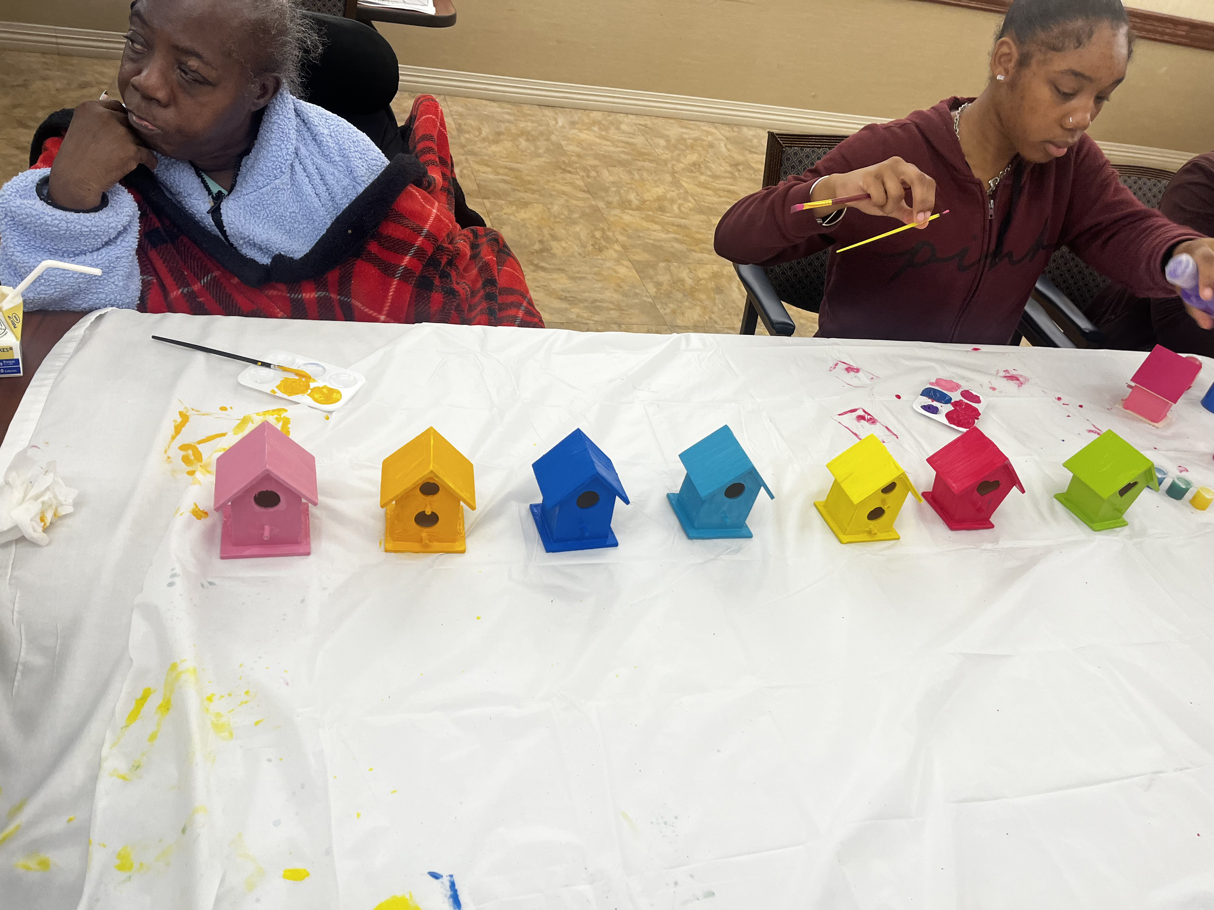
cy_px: 455
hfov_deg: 67.3
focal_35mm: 26
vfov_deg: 53.1
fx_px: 912
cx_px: 607
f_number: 1.6
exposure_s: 1/120
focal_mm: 5.1
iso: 100
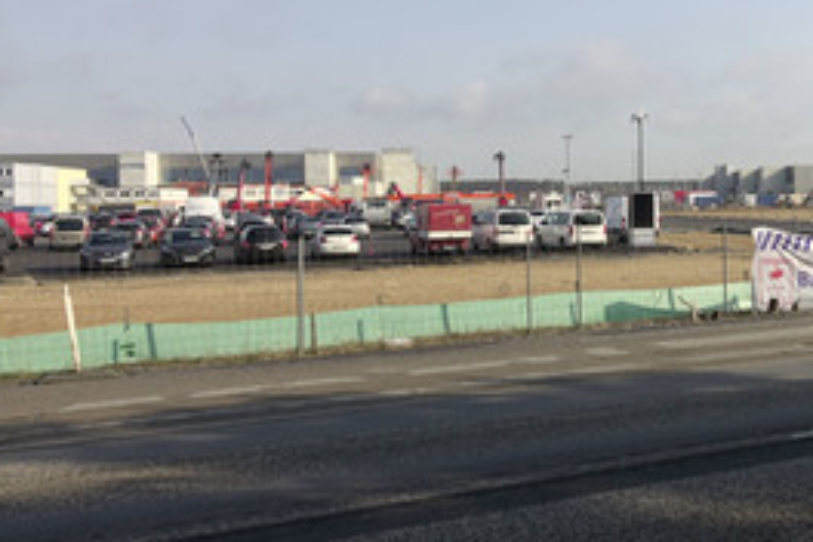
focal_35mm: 41
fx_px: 926
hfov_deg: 44.5
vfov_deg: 32.5
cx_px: 679
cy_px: 200
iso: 100
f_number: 5
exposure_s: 1/80
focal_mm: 8.8
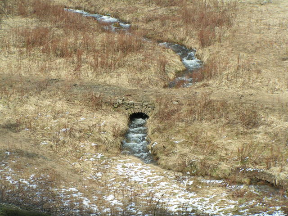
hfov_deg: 14.5
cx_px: 144
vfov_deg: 10.9
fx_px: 1131
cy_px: 108
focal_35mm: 136
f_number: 5.6
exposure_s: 1/320
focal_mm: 20.9
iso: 50
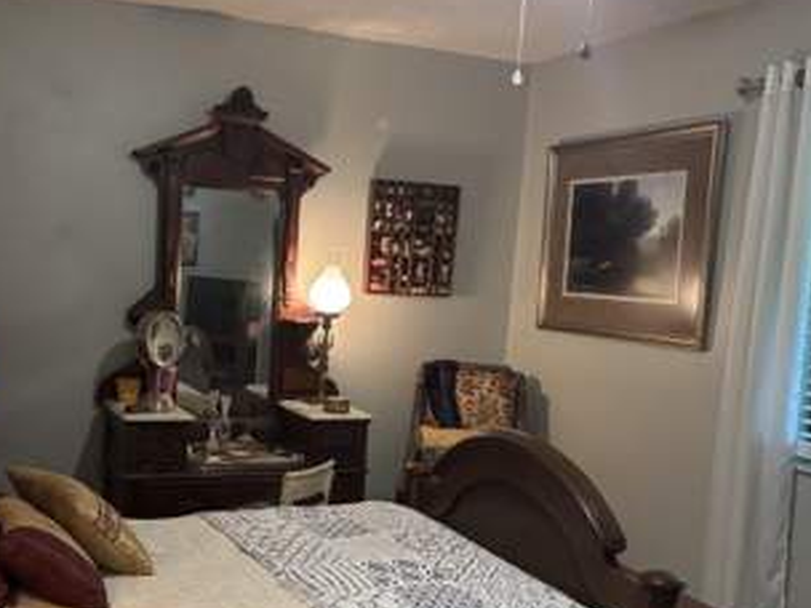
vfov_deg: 34.8
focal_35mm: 41
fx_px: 961
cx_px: 307
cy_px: 399
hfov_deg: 45.4
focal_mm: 5.96
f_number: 1.6
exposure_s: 1/60
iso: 500
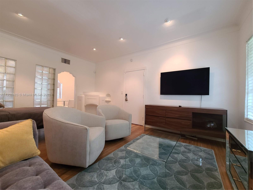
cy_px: 95
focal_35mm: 13
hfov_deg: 106.2
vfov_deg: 89.9
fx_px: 95
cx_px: 126
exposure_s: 1/60
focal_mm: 2.2
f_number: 2.2
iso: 320
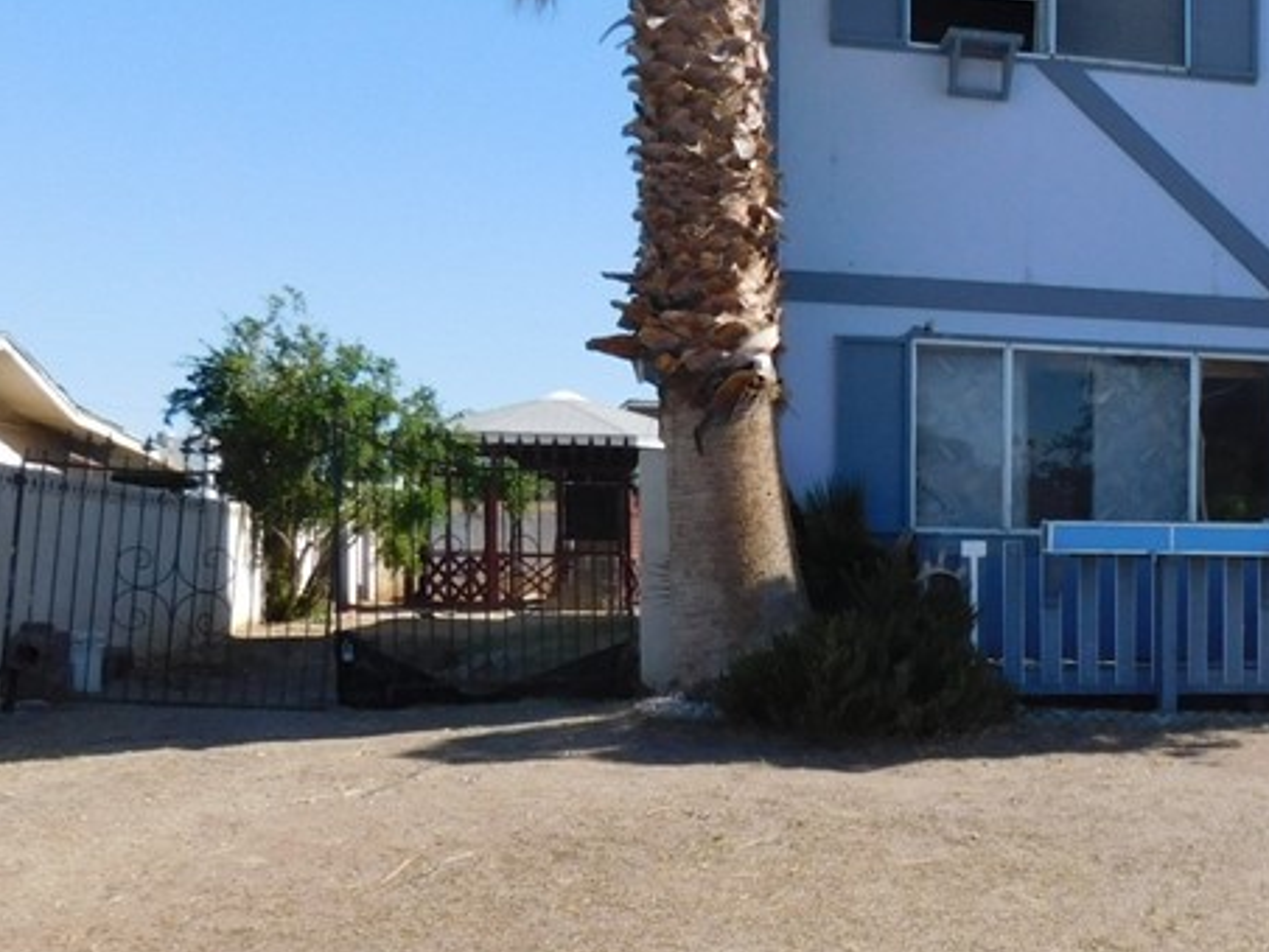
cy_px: 647
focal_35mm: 52
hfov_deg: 33.8
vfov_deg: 27.8
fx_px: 1907
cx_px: 1252
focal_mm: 4
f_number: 3
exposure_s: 1/1500
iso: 125
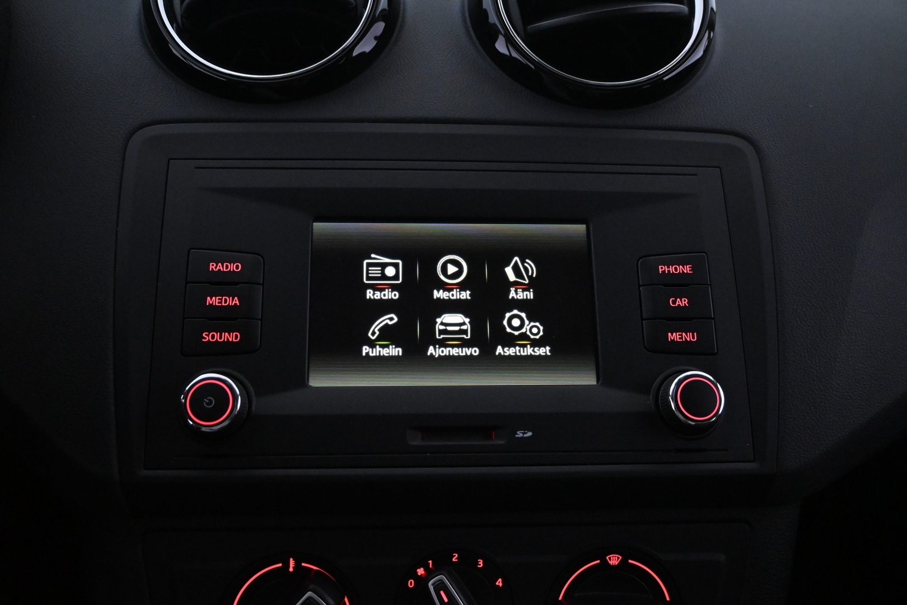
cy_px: 302
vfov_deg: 41.7
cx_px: 454
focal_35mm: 32
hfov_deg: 59.5
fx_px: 794
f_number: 4
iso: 6400
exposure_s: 1/100
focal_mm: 21
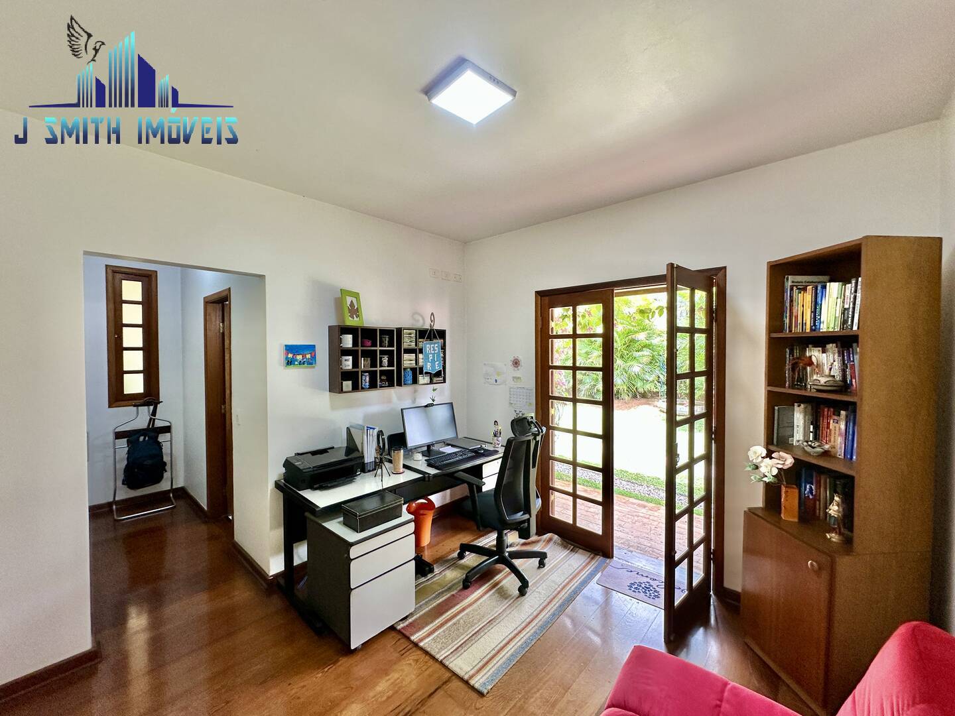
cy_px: 358
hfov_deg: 102.1
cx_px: 478
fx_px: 386
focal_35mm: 14
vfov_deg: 85.7
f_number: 2.2
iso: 100
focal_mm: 2.22
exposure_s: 1/99
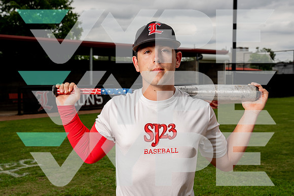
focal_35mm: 53
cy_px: 95
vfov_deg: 25.7
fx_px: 429
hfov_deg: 37.8
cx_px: 142
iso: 50
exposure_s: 1/250
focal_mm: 49
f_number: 8
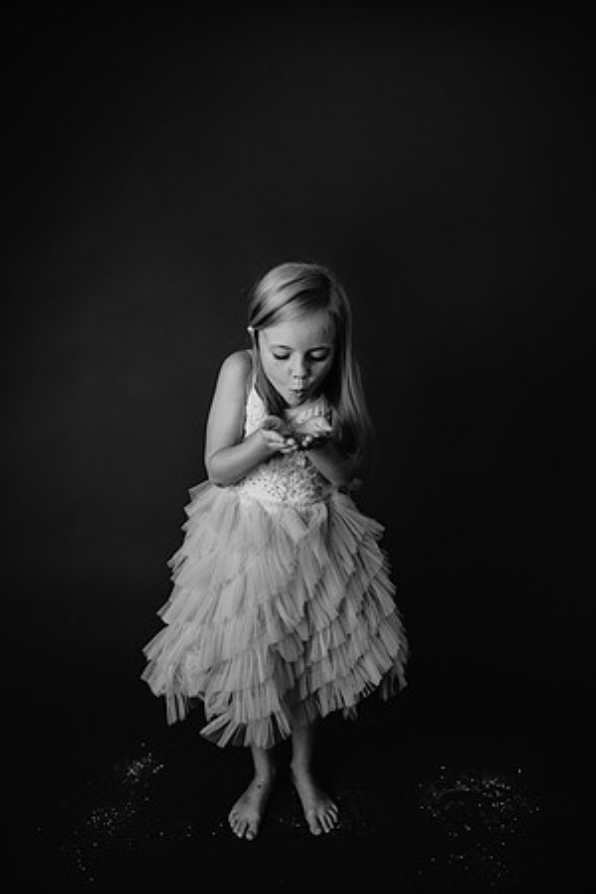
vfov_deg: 73.7
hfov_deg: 53.1
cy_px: 447
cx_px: 298
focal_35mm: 24
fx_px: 596
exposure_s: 1/160
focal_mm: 24
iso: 100
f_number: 2.8
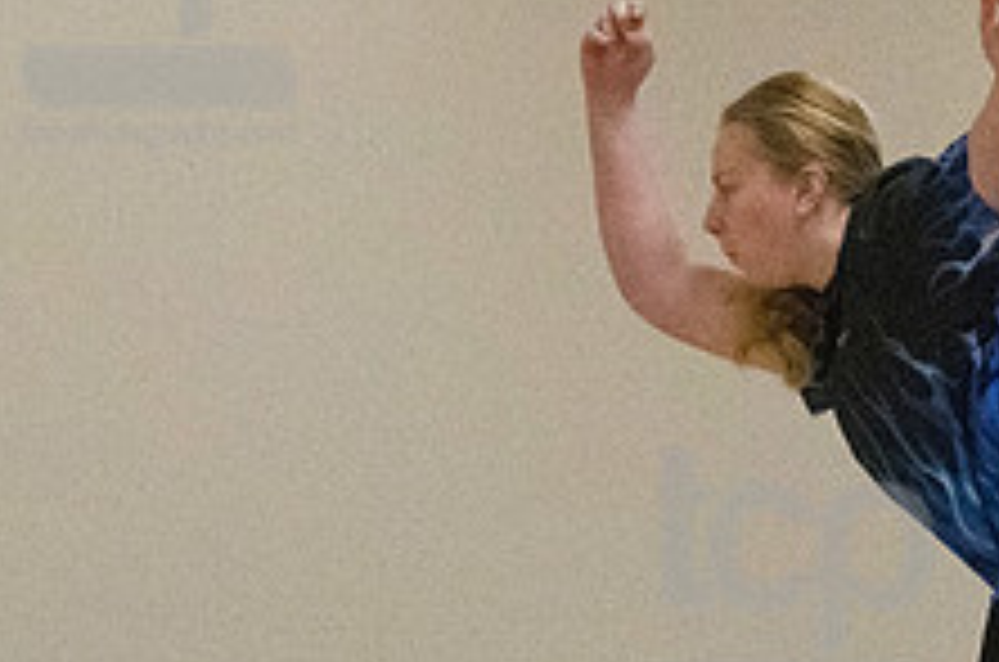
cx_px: 796
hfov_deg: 4.3
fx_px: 13264
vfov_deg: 2.9
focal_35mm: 479
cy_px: 608
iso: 10000
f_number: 4
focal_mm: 122
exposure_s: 1/1250
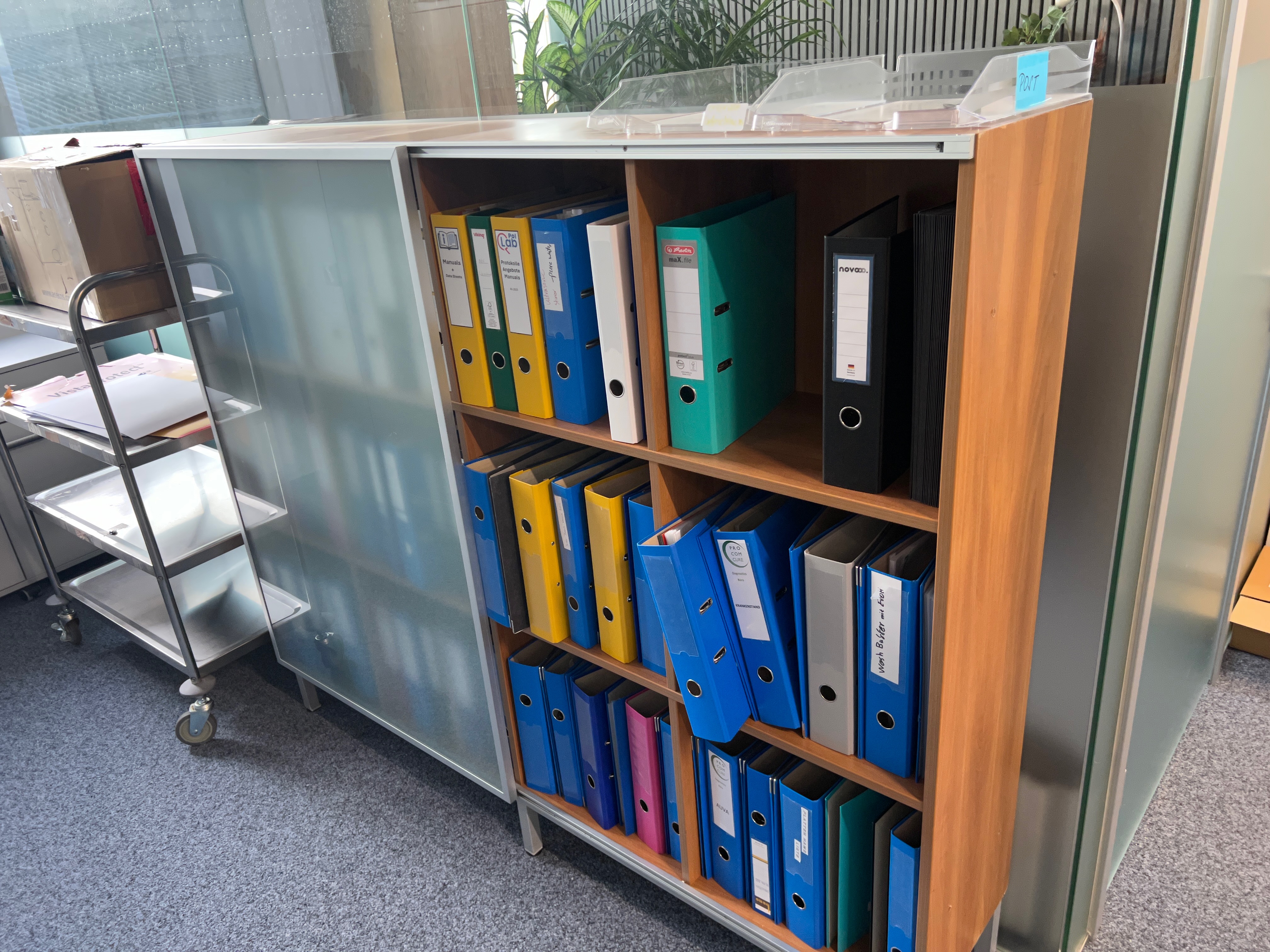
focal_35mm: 26
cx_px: 635
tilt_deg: -23.9
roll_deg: +6.4
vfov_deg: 53.1
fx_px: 954
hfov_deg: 67.3
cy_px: 476
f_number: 1.5
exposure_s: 1/66
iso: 125
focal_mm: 5.7
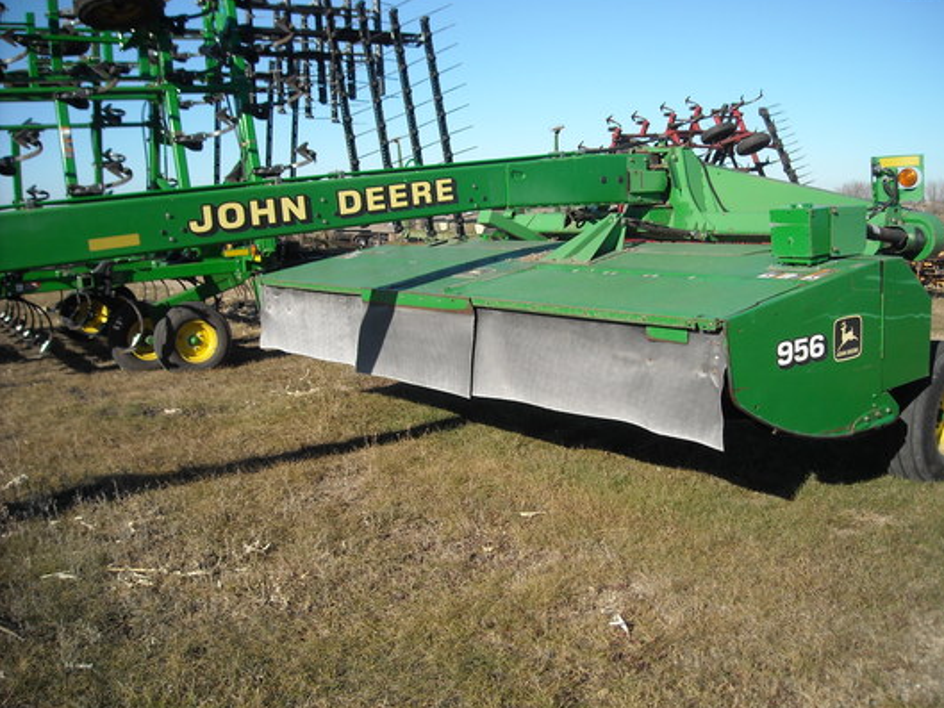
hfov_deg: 51.3
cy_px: 351
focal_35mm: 36
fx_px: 982
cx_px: 484
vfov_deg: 39.7
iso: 64
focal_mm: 5.7
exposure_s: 1/228
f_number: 5.6
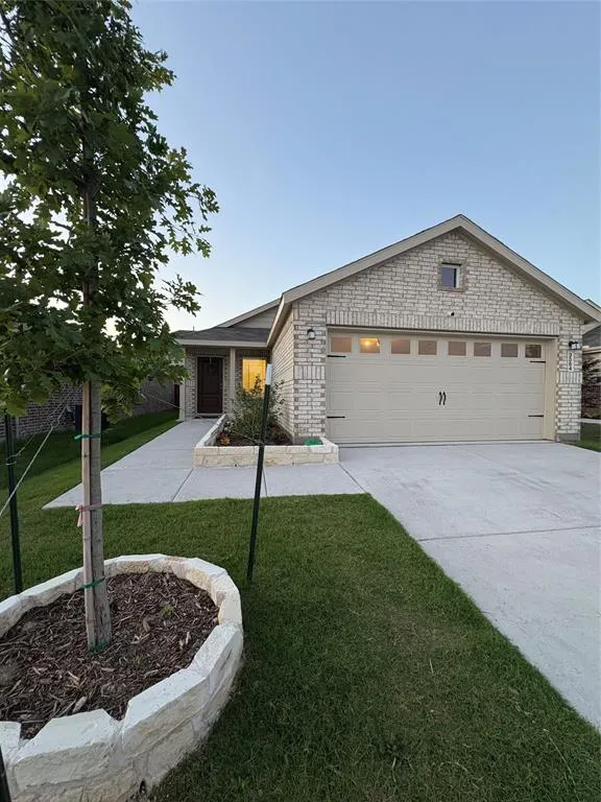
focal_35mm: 14
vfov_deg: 102.1
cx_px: 300
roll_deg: -0.8
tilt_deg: -0.3
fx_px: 324
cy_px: 401
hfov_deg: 85.7
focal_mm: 2.22
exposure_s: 1/77
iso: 250
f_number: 2.2
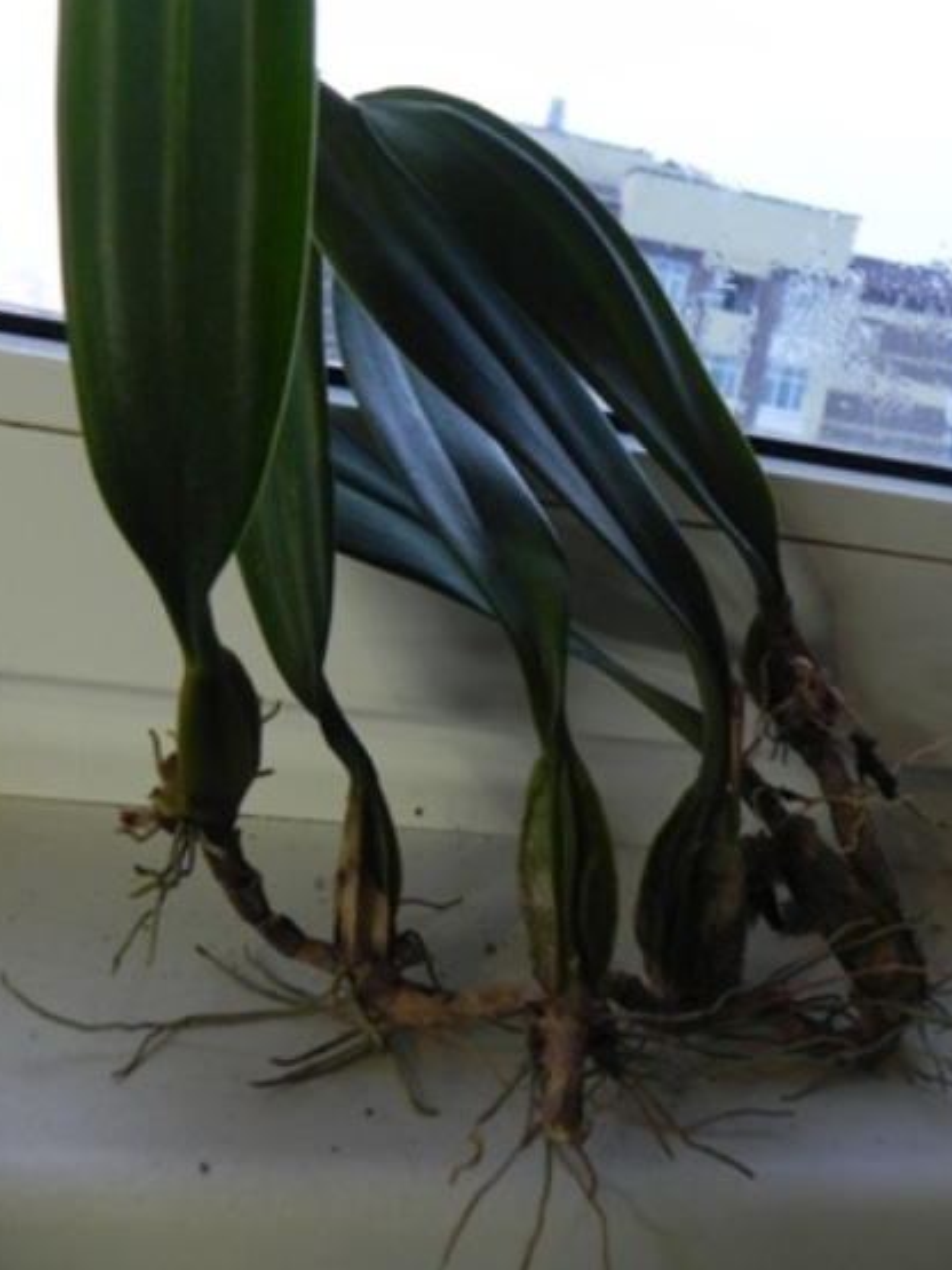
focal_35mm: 30
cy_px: 540
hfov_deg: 46.8
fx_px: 1100
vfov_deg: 59.7
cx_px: 460
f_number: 2.8
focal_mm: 4.6
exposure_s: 1/30
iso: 192
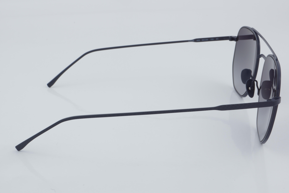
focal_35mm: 68
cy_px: 96
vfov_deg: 20.2
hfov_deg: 29.9
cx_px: 144
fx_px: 542
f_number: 32
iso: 100
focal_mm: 45
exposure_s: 1/4
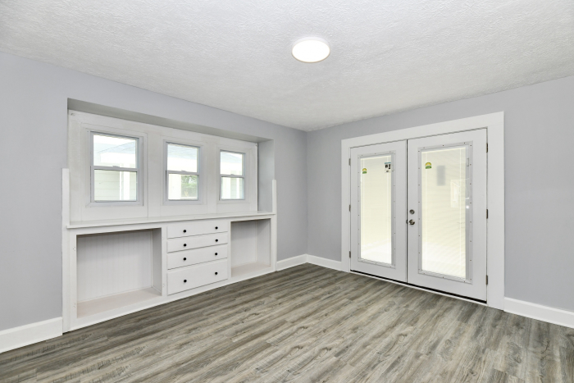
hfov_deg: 100.3
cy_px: 203
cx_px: 296
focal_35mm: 15
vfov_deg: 77.3
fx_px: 239
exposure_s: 1/60
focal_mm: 14
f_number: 6.3
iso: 640
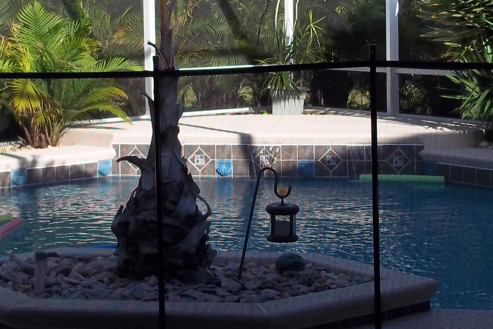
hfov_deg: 22.6
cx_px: 182
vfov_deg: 15.0
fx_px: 1232
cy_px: 39
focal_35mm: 90
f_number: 3.1
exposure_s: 1/320
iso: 80
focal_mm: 6.5
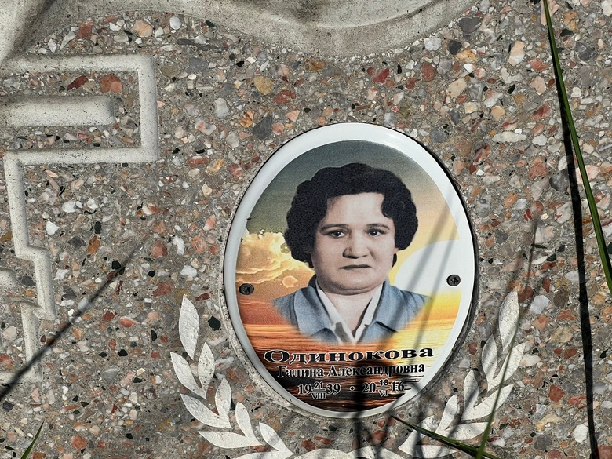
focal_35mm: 79
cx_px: 300
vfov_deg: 18.7
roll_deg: -2.1
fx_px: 1397
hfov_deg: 24.7
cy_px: 234
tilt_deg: -30.7
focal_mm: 9
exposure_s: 1/1845
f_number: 2.8
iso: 32
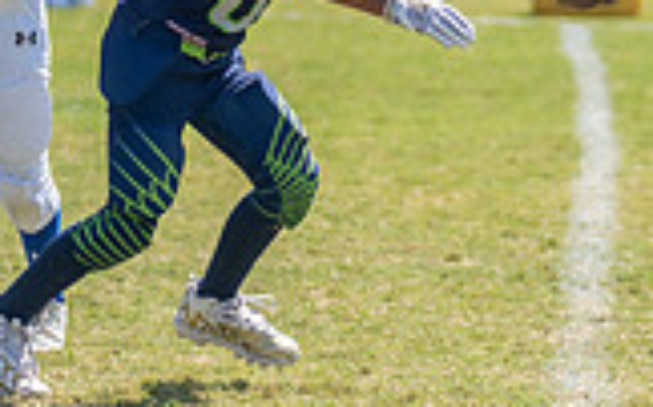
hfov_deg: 4.0
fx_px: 9390
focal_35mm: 528
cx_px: 95
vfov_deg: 2.5
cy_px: 125
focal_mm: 115
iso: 125
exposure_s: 1/2000
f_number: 2.8
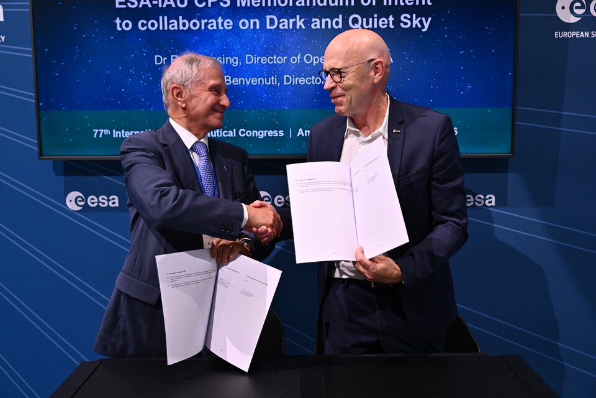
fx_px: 629
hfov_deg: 50.7
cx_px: 298
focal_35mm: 38
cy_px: 199
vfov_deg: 35.1
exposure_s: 1/250
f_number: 3.5
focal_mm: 38
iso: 640
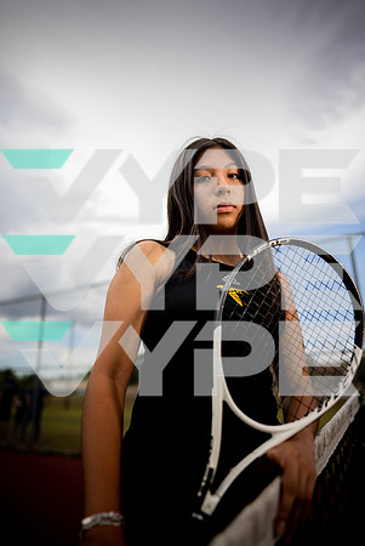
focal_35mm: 24
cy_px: 273
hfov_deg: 53.2
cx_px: 182
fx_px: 364
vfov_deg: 73.7
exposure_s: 1/2000
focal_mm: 24
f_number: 1.4
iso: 50
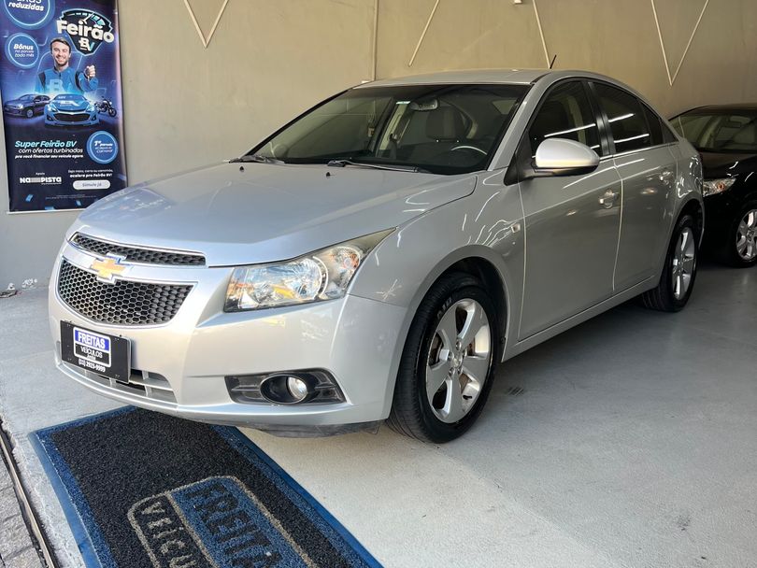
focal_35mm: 26
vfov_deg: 53.1
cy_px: 284
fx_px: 569
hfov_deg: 67.3
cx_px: 378
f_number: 1.5
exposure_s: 1/121
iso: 32
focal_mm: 5.7
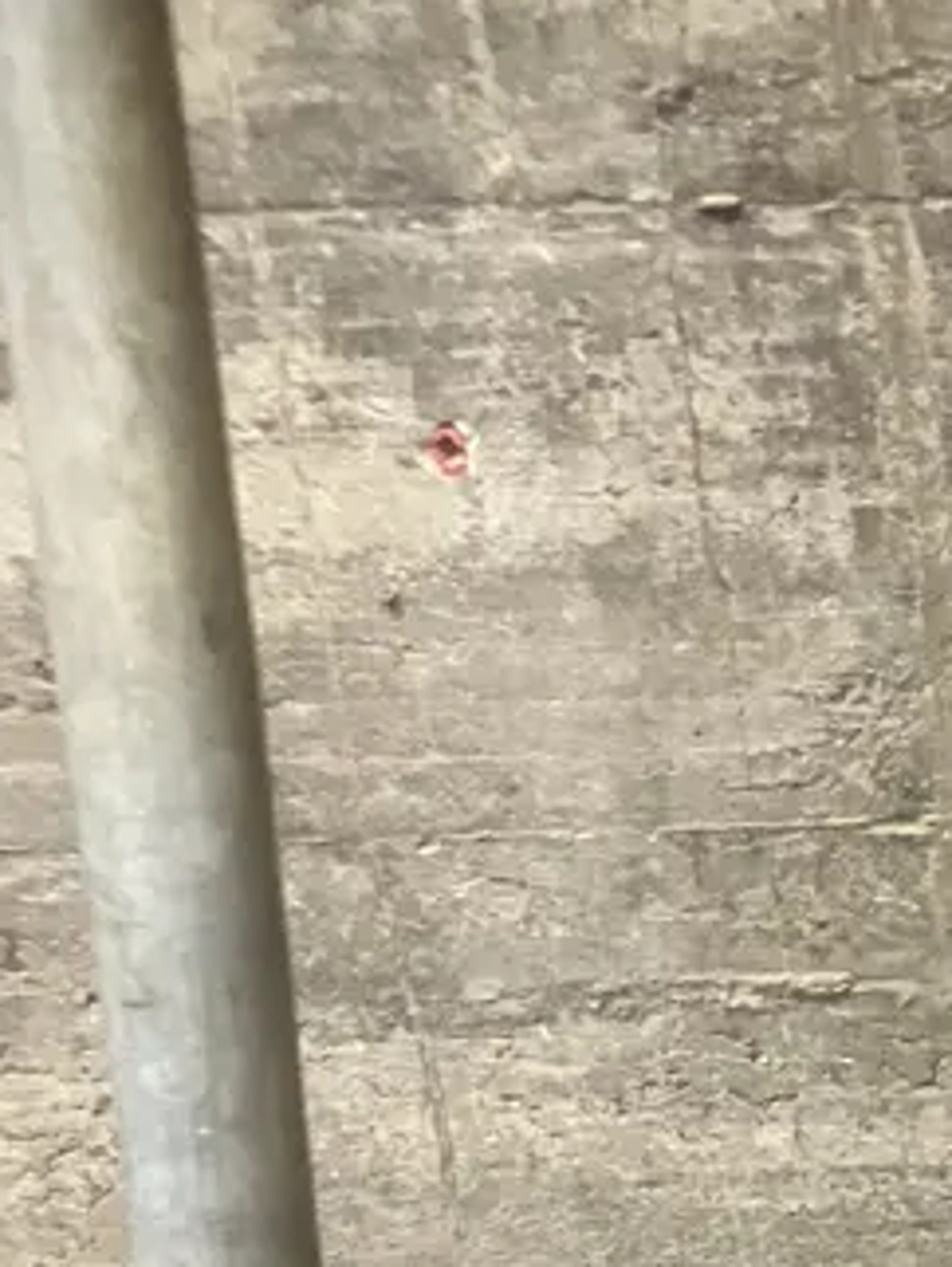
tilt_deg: -35.1
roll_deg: -0.3
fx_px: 3259
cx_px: 1428
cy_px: 1881
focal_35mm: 89
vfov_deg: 19.3
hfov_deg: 15.4
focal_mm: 3.99
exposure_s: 1/33
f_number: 1.8
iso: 320
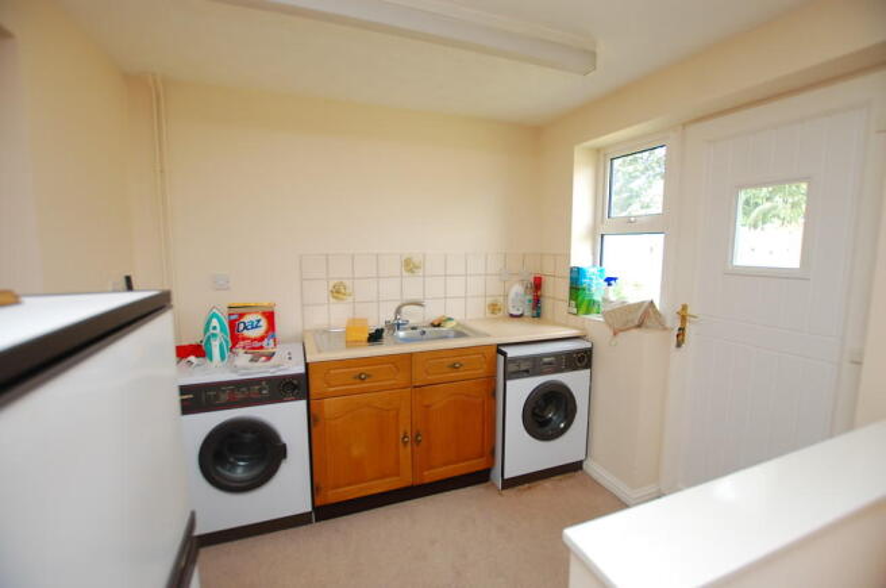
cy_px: 294
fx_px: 369
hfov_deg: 100.5
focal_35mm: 15
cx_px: 443
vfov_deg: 77.1
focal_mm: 10
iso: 200
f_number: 3.5
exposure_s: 1/60
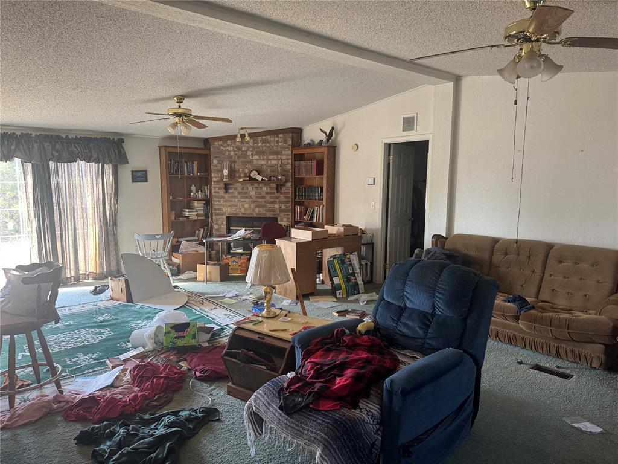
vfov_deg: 56.8
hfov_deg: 71.6
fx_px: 428
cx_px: 309
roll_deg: -0.1
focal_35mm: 24
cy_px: 232
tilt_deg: -5.9
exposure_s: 1/67
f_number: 1.78
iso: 200
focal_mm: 6.76
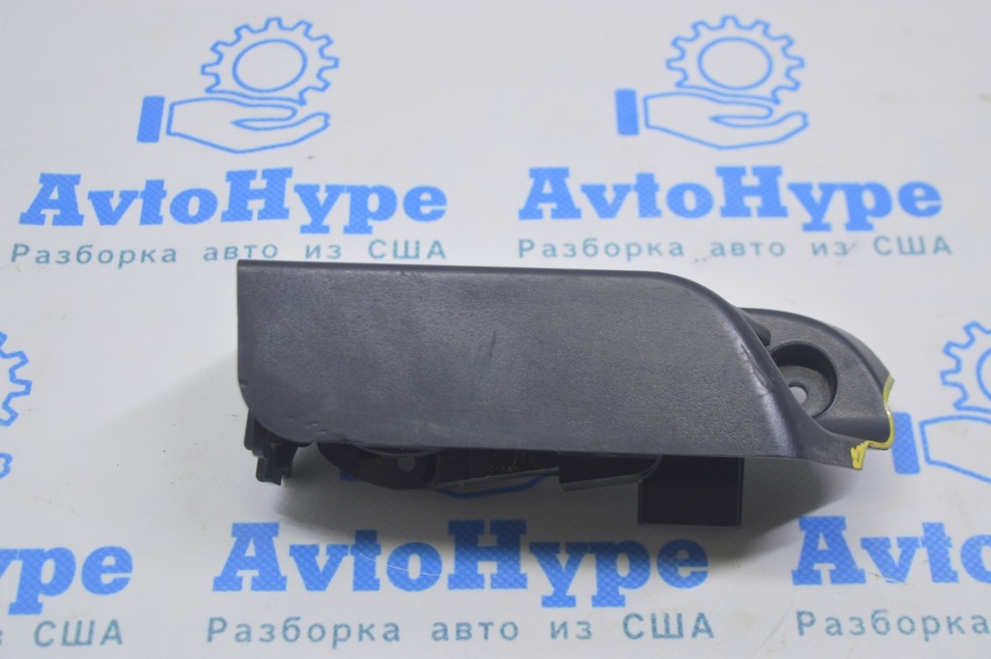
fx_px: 1857
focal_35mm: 68
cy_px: 330
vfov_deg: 20.1
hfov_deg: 29.9
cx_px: 496
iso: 400
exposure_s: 1/20
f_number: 5.6
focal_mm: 45
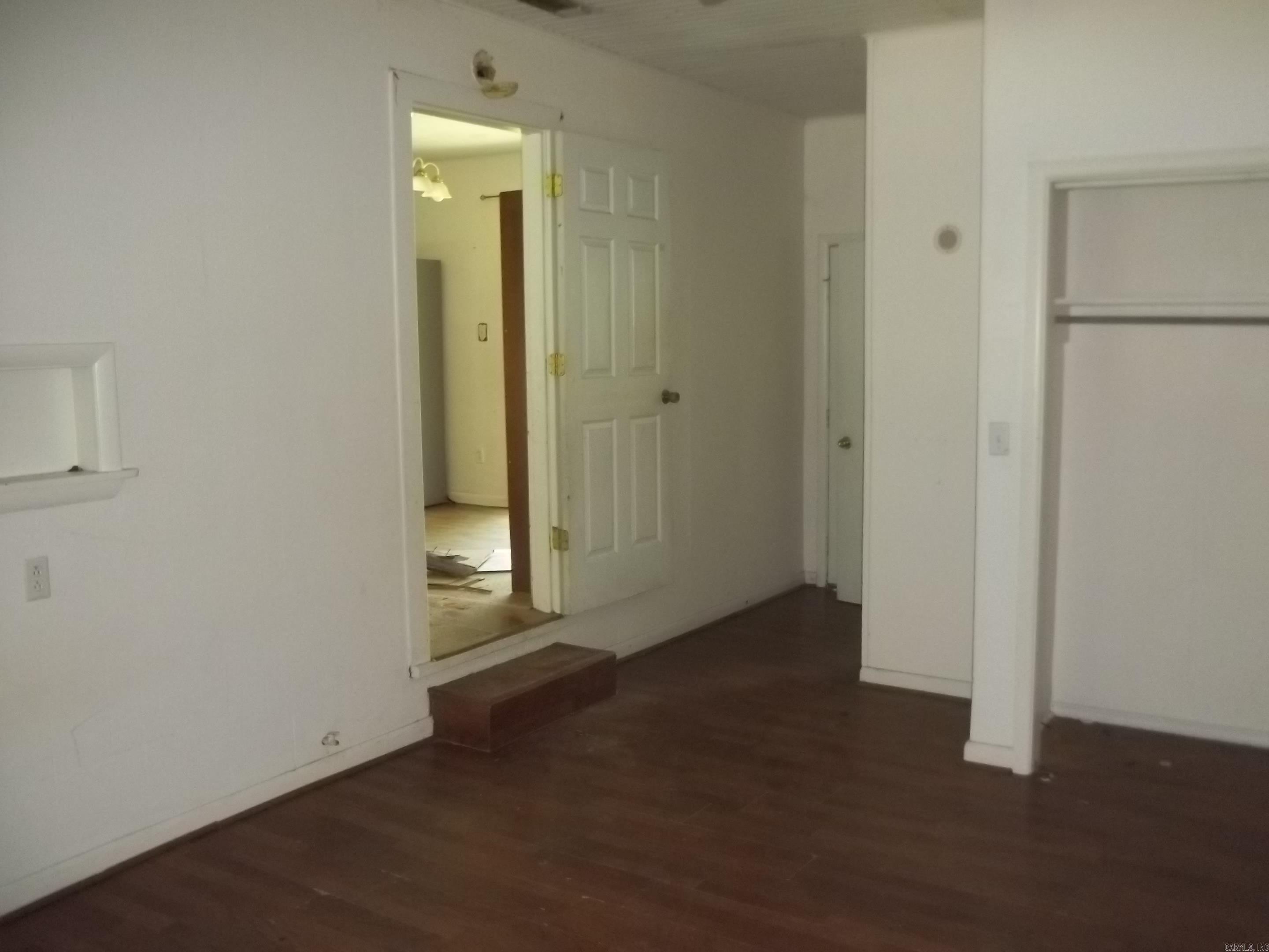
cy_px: 476
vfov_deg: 42.9
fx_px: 1210
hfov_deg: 55.4
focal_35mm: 33
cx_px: 634
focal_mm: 5.9
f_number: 3.3
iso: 320
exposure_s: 1/30
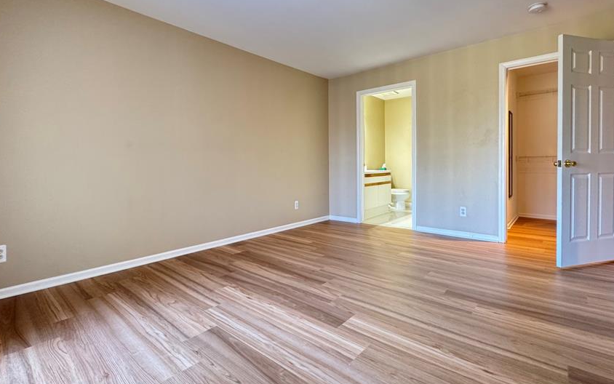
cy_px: 172
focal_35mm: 18
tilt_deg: -1.1
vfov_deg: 64.9
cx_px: 292
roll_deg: +0.4
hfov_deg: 91.0
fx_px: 301
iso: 640
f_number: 2.2
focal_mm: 2.22
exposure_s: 1/60
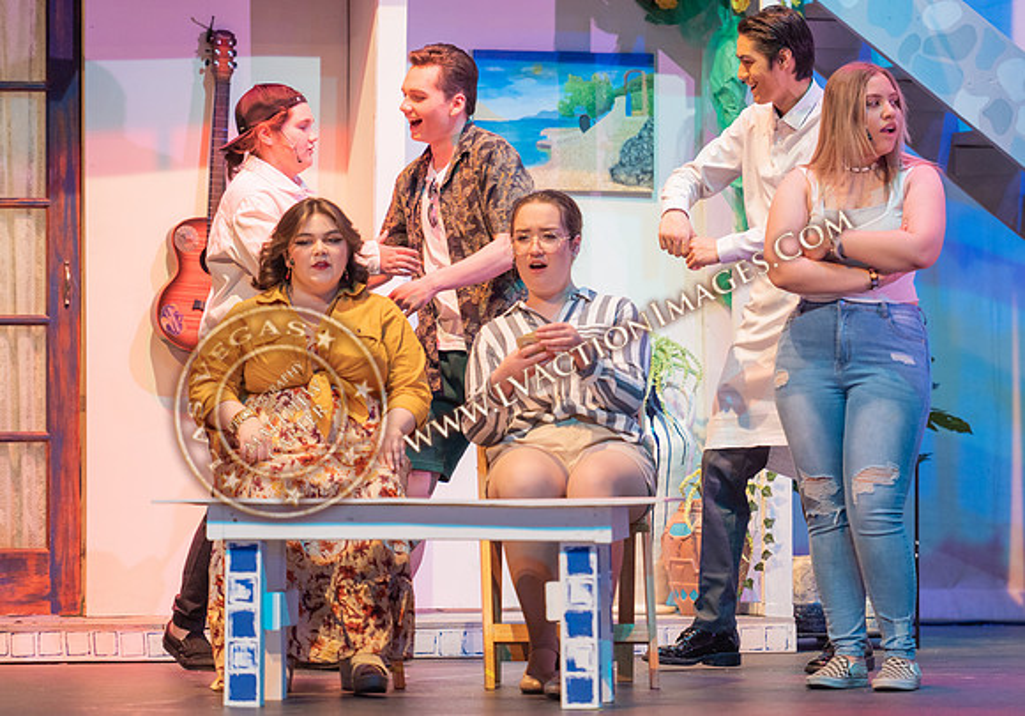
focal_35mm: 187
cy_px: 355
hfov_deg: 10.9
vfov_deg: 7.6
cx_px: 545
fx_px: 5395
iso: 1000
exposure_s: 1/250
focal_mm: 175
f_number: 2.8
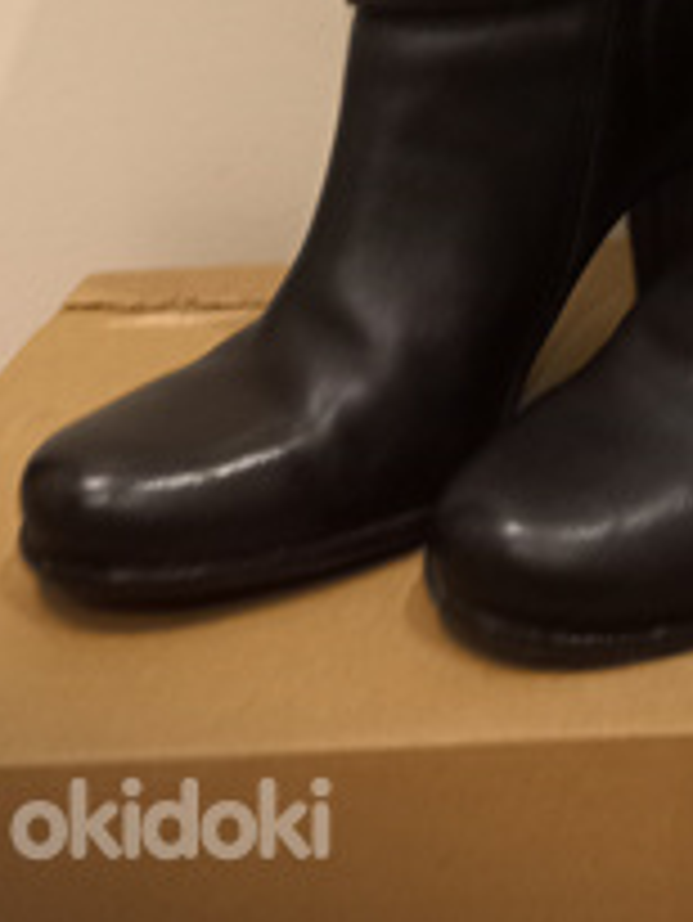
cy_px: -148
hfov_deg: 22.9
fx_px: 1627
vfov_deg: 28.1
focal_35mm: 61
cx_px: 727
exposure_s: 1/25
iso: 500
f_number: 1.8
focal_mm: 4.6
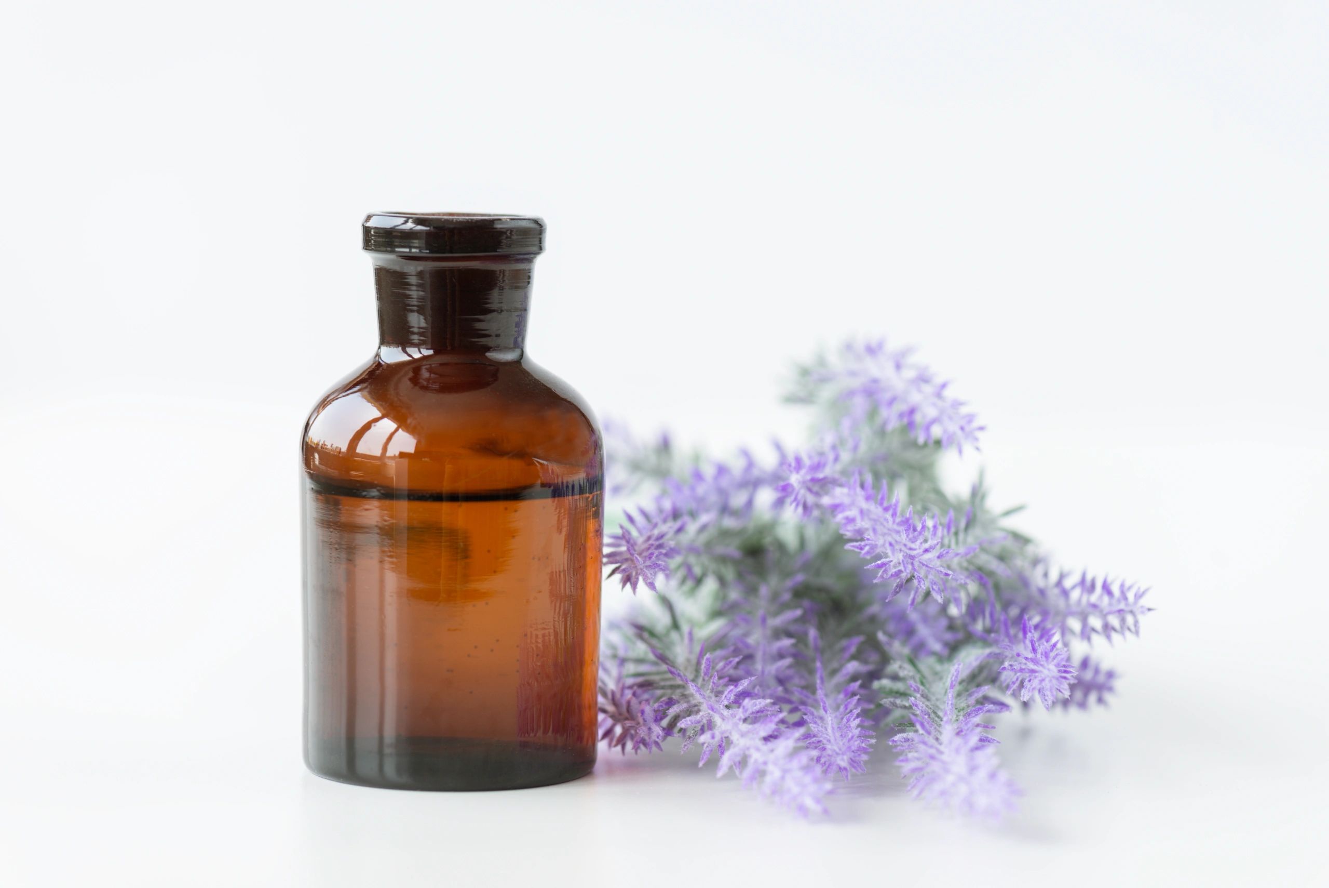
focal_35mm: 105
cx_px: 664
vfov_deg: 13.1
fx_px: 3878
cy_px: 444
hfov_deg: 19.4
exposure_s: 1/80
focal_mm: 105
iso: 100
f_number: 6.3
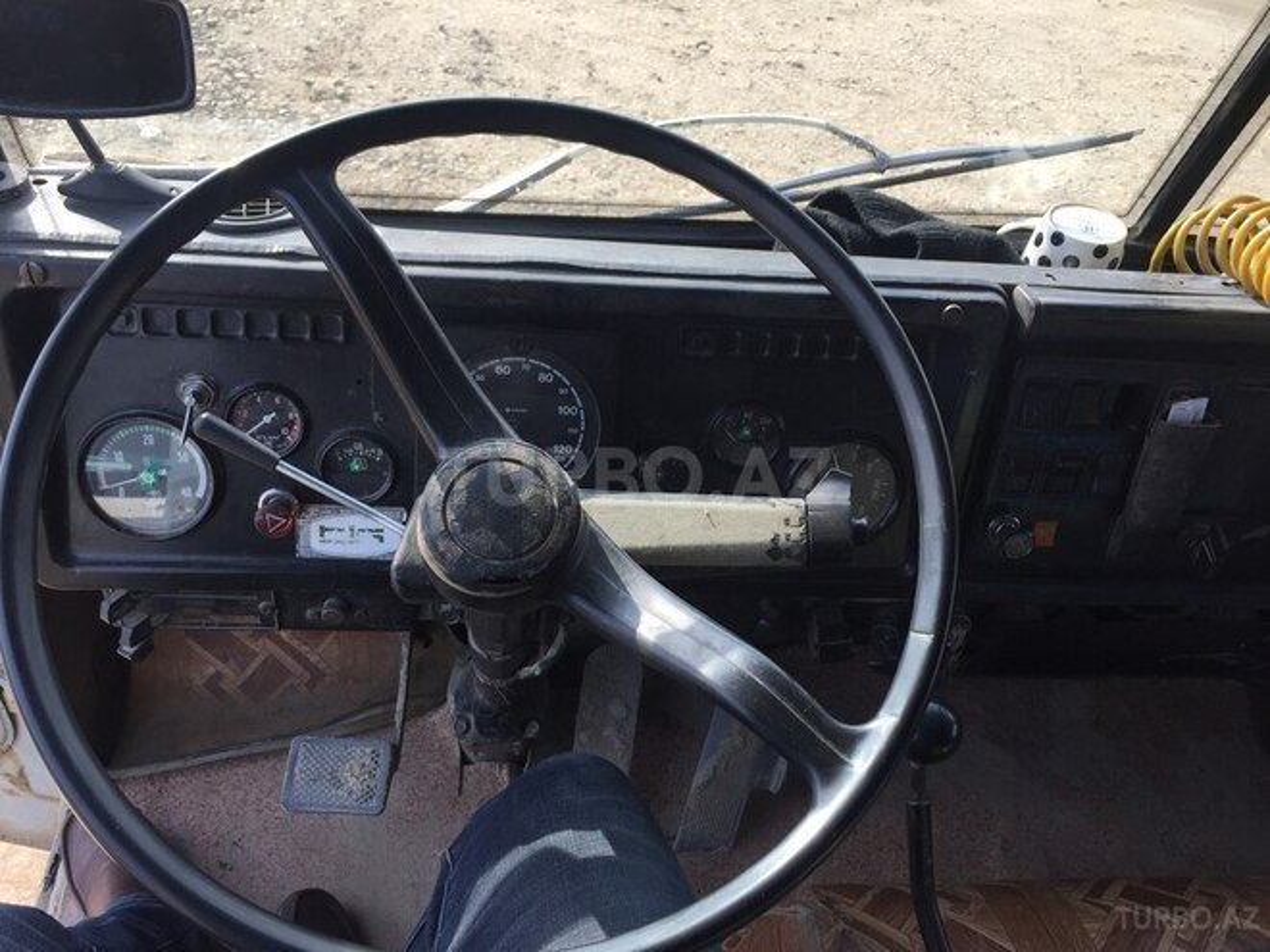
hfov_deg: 61.7
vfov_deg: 48.2
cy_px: 476
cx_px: 635
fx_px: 1064
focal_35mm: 29
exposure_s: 1/388
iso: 32
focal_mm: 4.15
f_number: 2.2
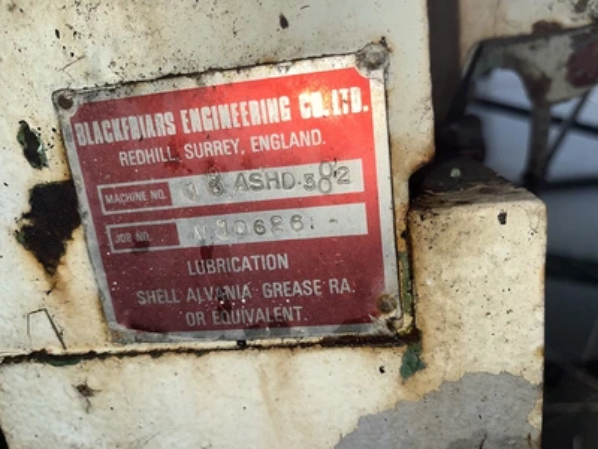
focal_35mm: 26
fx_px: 449
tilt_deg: -10.4
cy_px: 224
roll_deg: +8.1
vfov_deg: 53.1
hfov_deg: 67.3
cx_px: 299
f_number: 1.6
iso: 32
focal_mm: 5.1
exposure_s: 1/2688
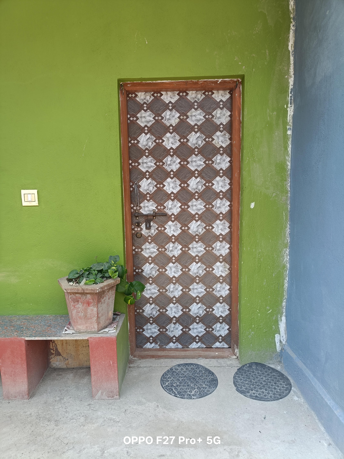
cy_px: 230
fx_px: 331
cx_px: 172
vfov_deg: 69.4
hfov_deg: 54.9
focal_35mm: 25
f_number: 1.7
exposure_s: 1/124
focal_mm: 4.7
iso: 100
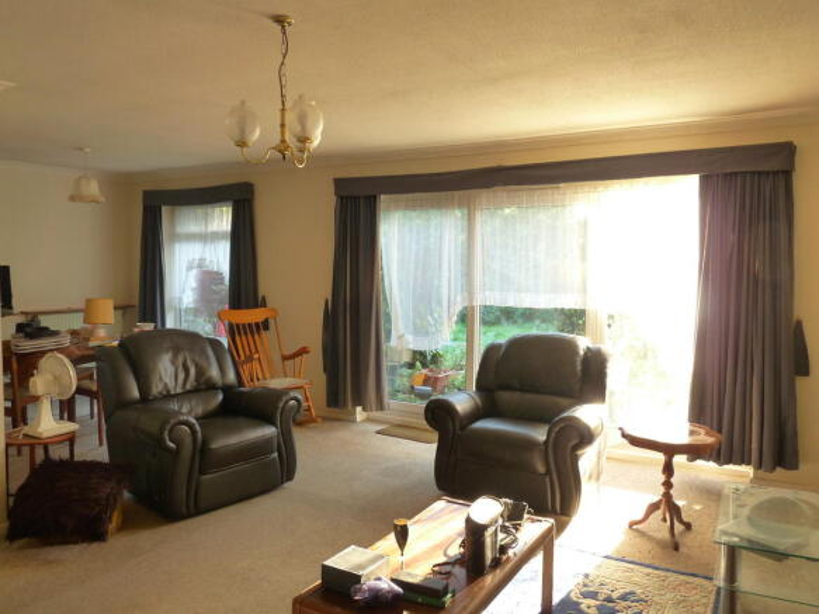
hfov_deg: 65.3
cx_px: 410
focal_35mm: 27
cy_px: 307
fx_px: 639
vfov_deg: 51.3
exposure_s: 1/30
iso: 200
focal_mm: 4.8
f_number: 2.8
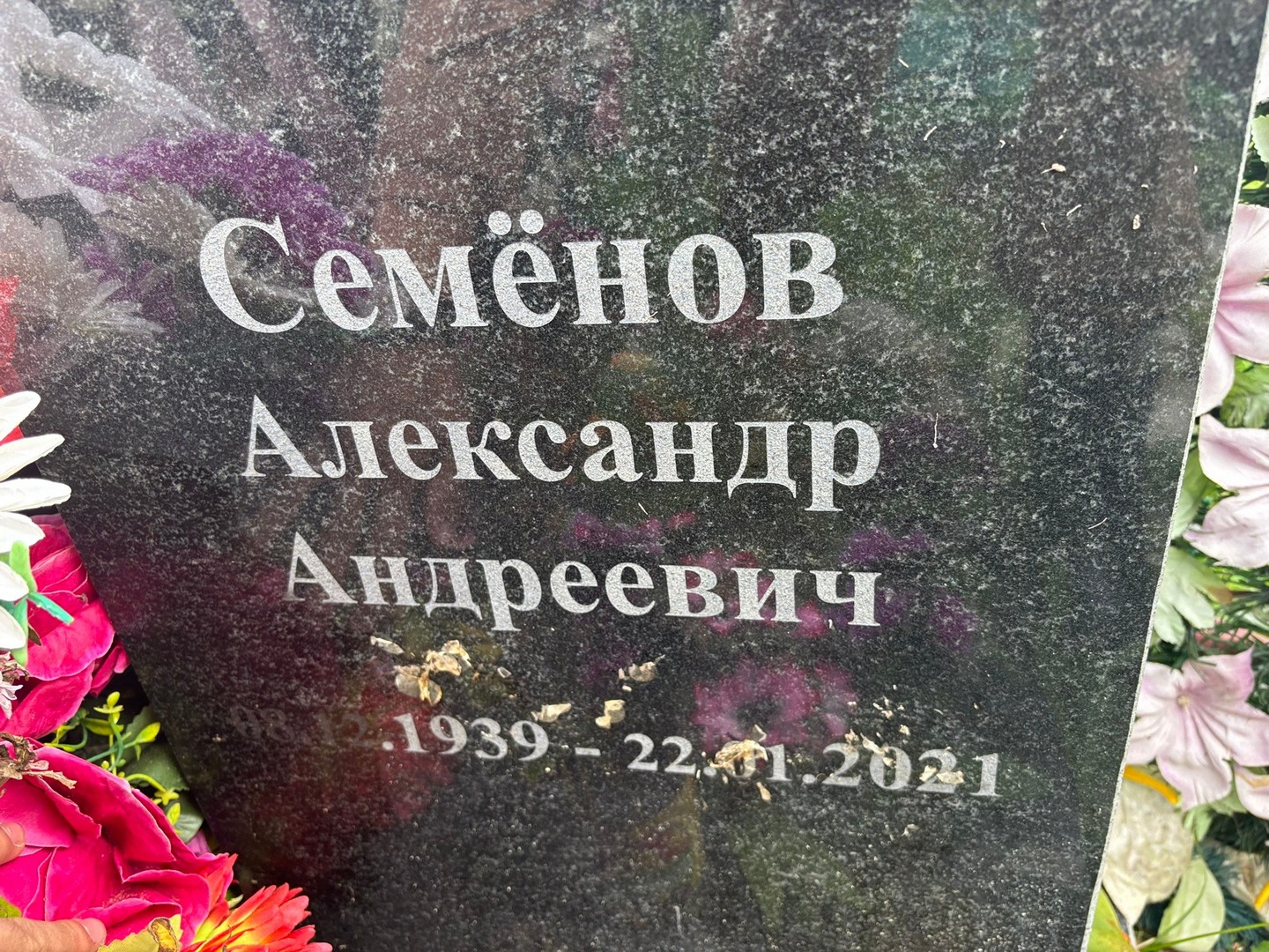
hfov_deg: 67.3
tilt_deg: -31.4
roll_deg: +7.8
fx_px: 953
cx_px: 634
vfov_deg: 53.1
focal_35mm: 26
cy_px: 476
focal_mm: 5.96
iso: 64
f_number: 1.6
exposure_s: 1/121
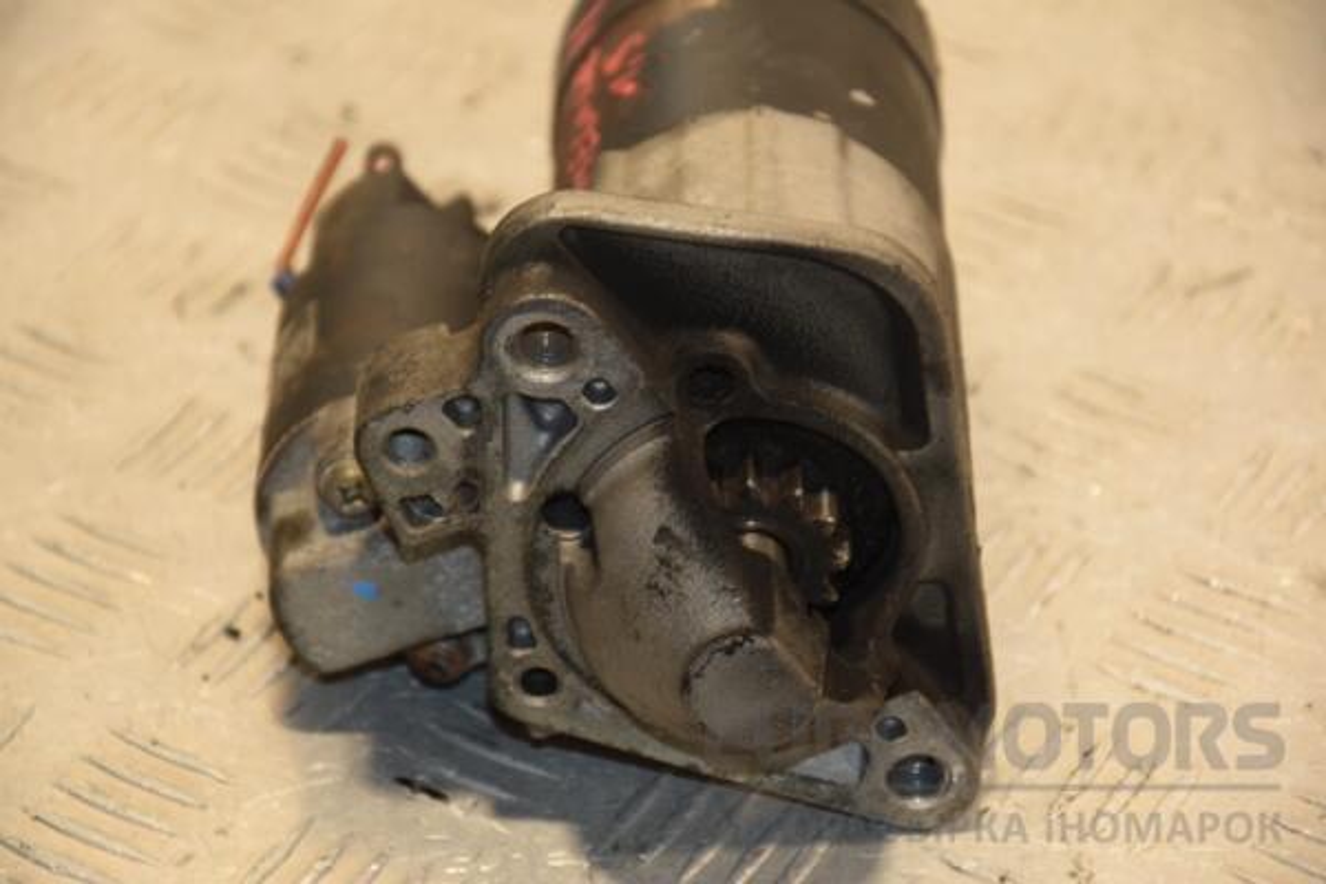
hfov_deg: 13.0
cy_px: 442
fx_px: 5801
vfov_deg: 8.7
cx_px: 663
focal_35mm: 158
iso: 800
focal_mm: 105
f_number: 5.6
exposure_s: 1/125
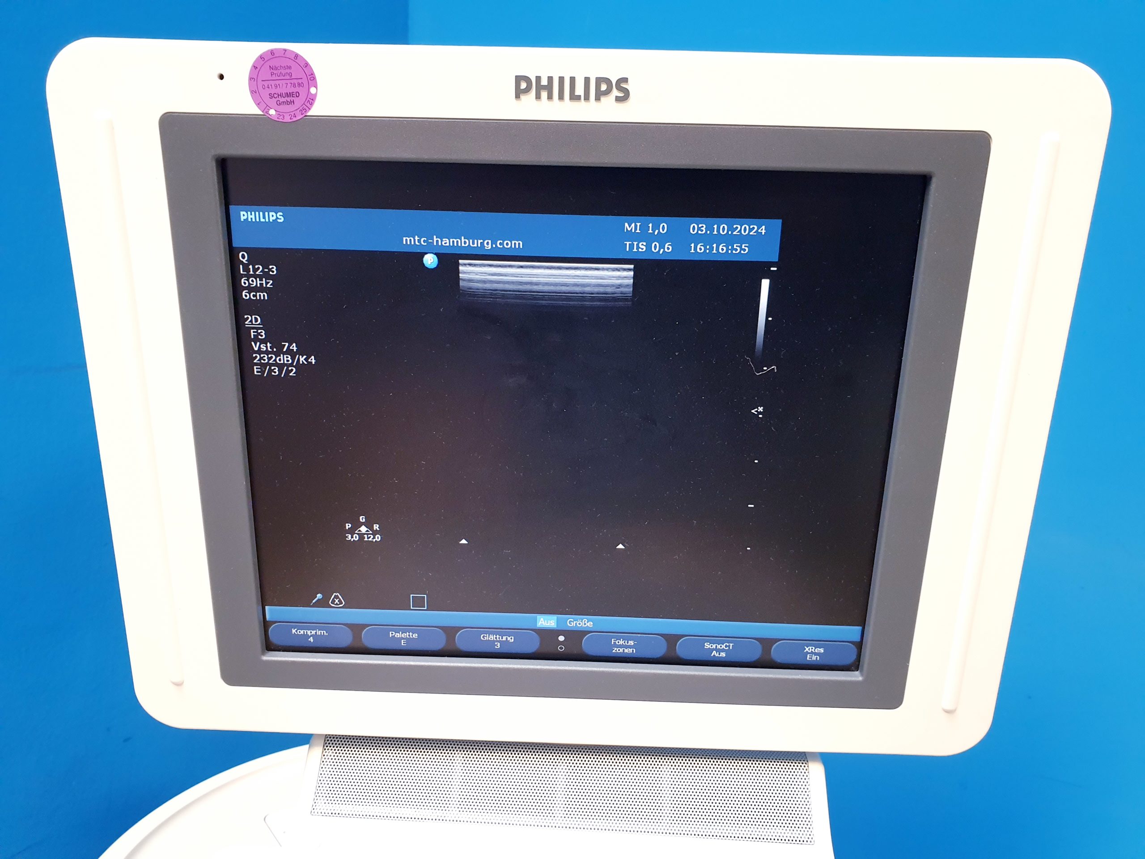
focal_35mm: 26
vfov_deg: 53.1
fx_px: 860
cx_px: 572
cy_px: 430
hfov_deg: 67.3
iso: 400
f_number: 2.4
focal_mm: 4.3
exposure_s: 1/50
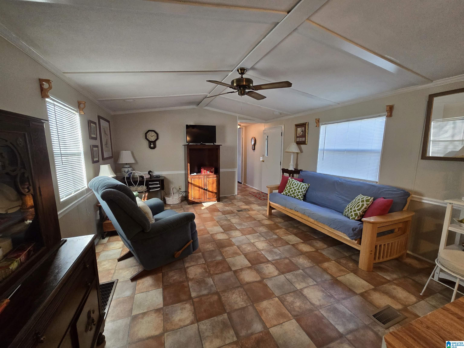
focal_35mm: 13
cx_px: 232
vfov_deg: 89.9
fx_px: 174
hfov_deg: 106.2
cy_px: 174
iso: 250
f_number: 2.2
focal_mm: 2.2
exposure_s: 1/60
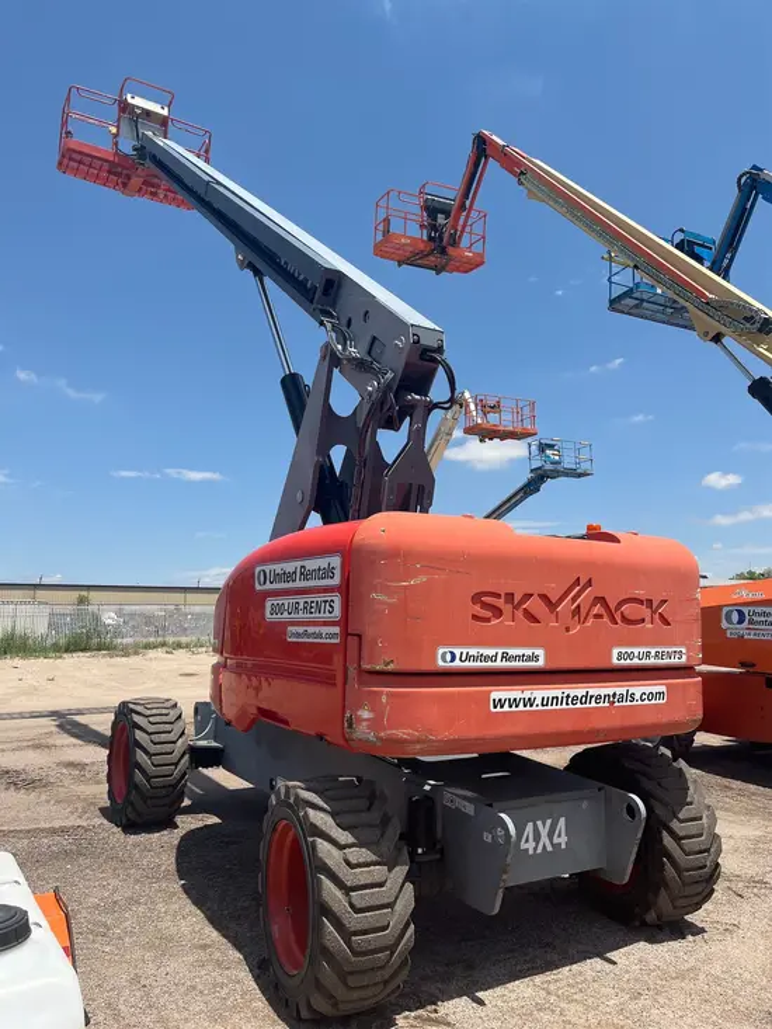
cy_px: 514
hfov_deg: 53.1
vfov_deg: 67.3
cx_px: 386
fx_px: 773
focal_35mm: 26
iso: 50
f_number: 1.6
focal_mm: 5.1
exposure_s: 1/3413
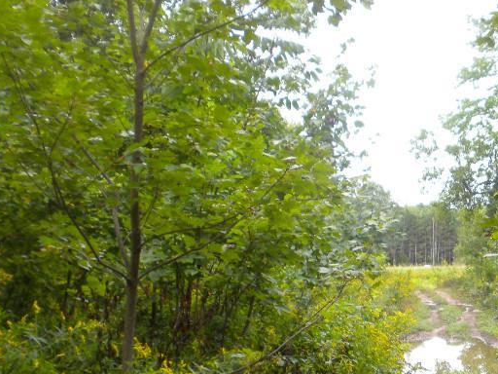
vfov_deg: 19.7
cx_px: 442
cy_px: 296
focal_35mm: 74
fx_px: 1065
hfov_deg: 25.6
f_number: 3.5
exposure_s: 1/102
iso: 64
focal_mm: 6.6
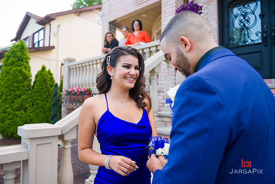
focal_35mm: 26
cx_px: 138
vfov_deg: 49.6
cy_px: 92
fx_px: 199
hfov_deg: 69.4
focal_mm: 26
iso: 200
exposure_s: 1/200
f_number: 3.2
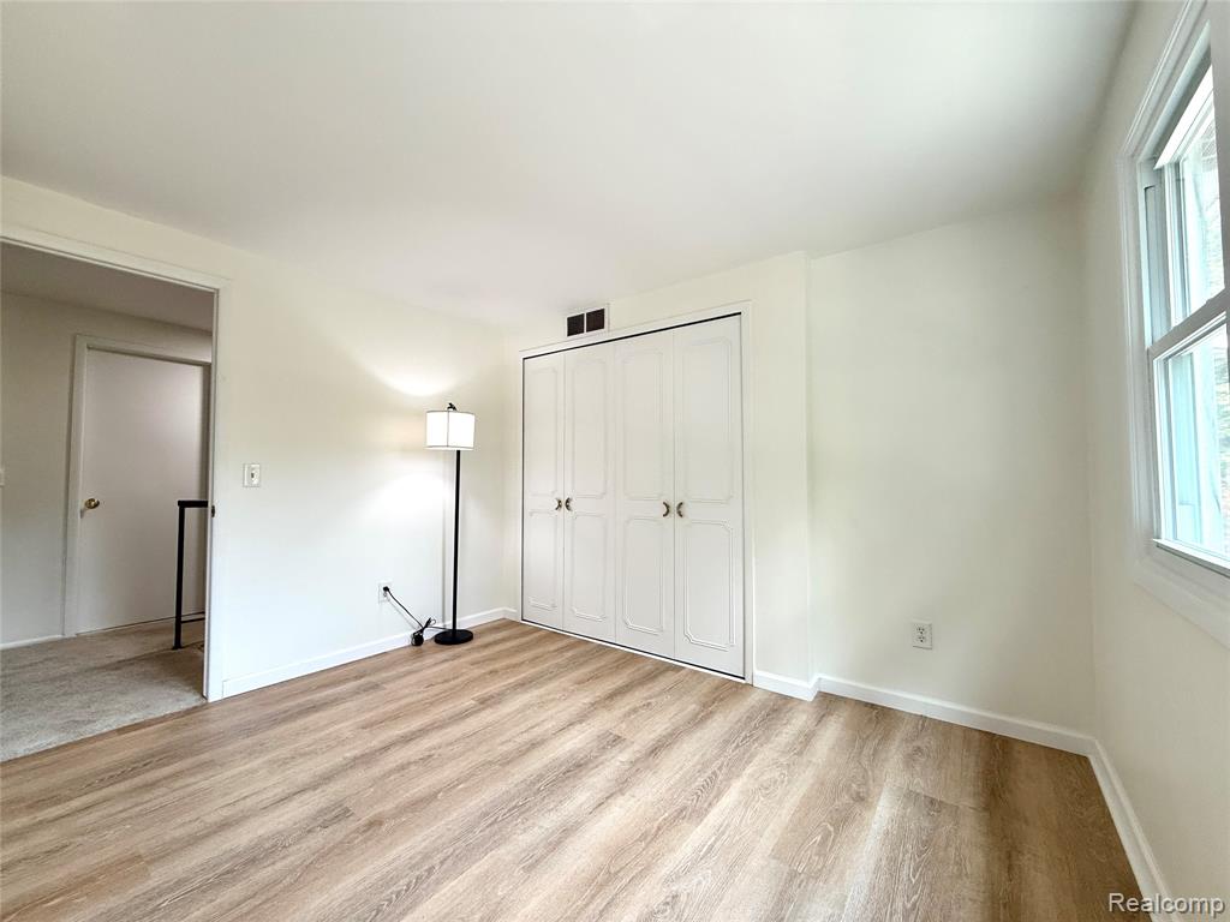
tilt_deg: +2.3
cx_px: 615
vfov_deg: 85.7
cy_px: 461
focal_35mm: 14
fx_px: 497
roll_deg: -0.5
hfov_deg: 102.1
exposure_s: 1/120
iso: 125
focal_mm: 2.22
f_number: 2.2
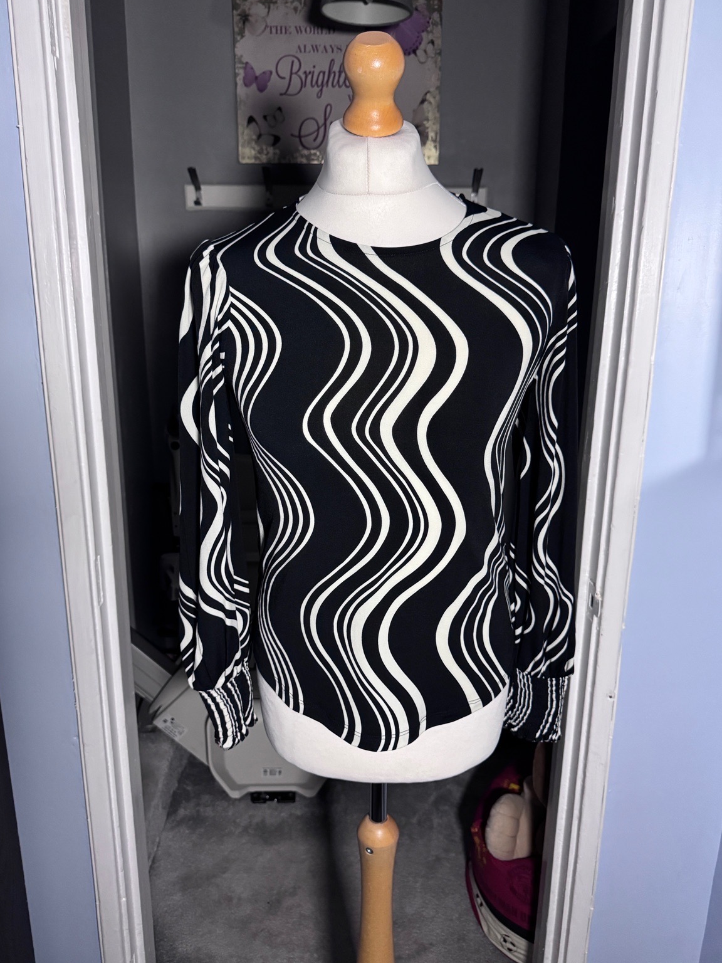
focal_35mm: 25
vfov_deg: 69.4
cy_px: 462
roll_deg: -0.9
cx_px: 361
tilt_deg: -13.9
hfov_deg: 54.9
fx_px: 695
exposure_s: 1/60
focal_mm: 6.76
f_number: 1.78
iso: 800
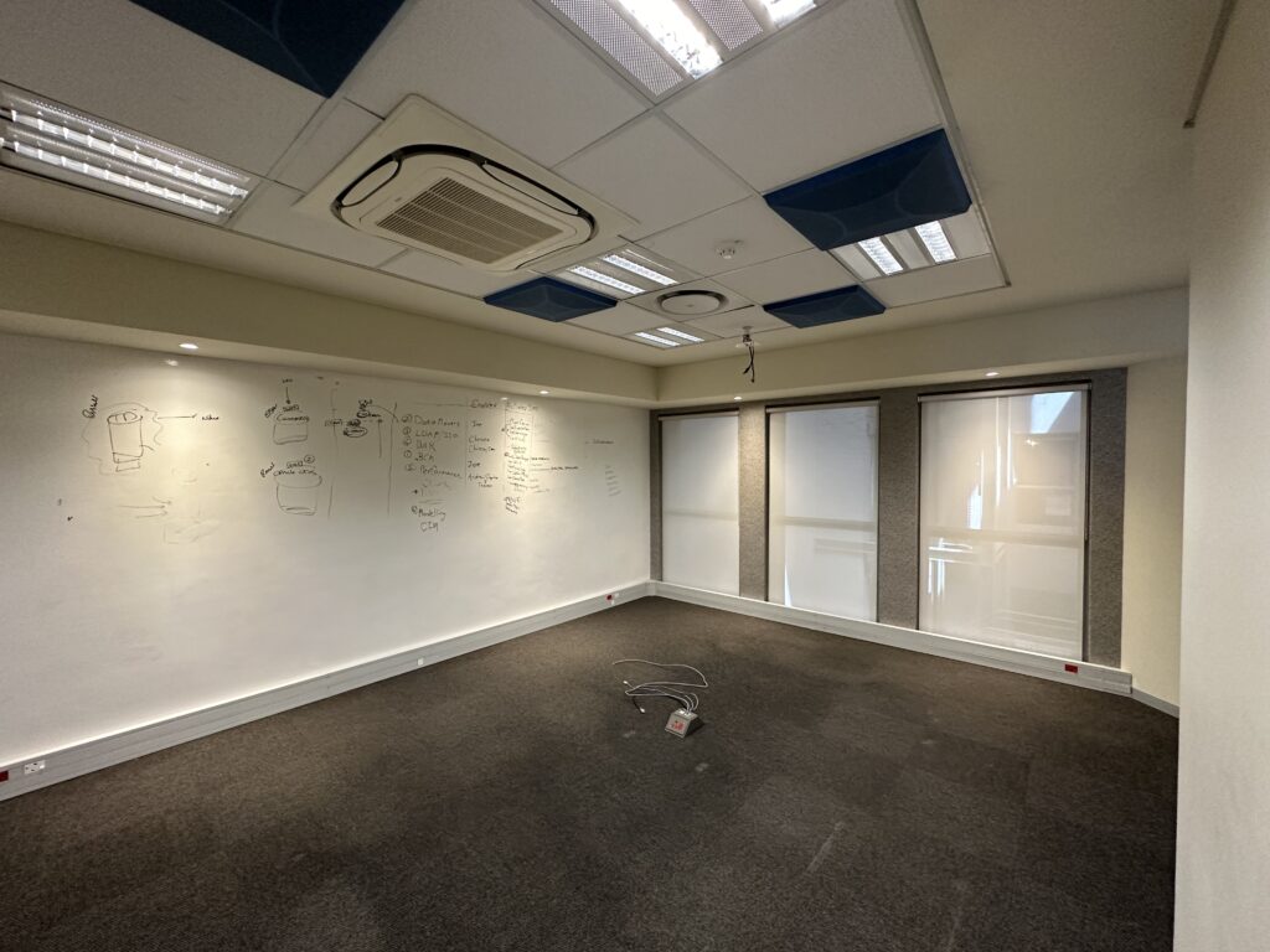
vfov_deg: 85.7
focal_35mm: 14
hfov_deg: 102.1
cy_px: 476
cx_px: 635
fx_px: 514
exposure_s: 1/100
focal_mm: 2.22
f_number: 2.2
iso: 250
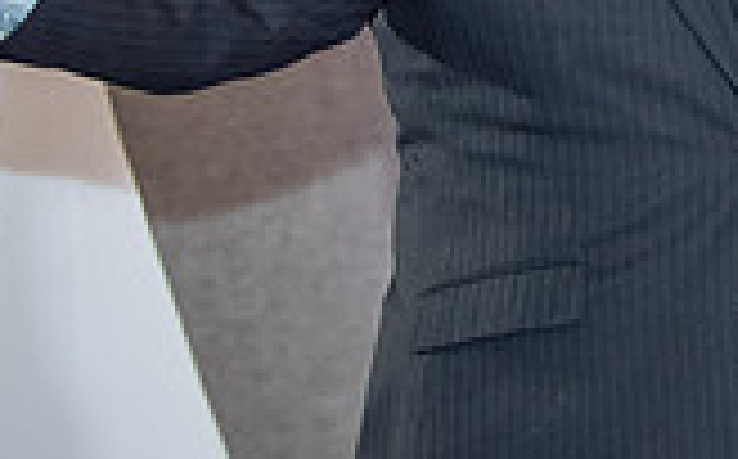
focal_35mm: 253
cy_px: -142
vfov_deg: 5.1
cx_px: 1210
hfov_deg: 8.1
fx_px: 5082
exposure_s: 1/250
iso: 3200
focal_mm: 70
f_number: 2.8
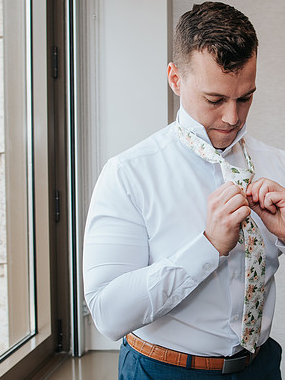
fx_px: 483
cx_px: 230
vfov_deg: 42.9
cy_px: 192
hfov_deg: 32.0
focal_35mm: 44
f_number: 2.8
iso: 400
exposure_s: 1/250
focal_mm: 20
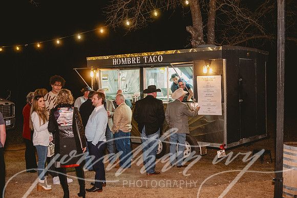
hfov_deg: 42.8
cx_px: 148
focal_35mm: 46
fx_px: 379
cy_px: 99
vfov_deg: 29.2
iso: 2000
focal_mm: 46
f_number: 2.8
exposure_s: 1/80
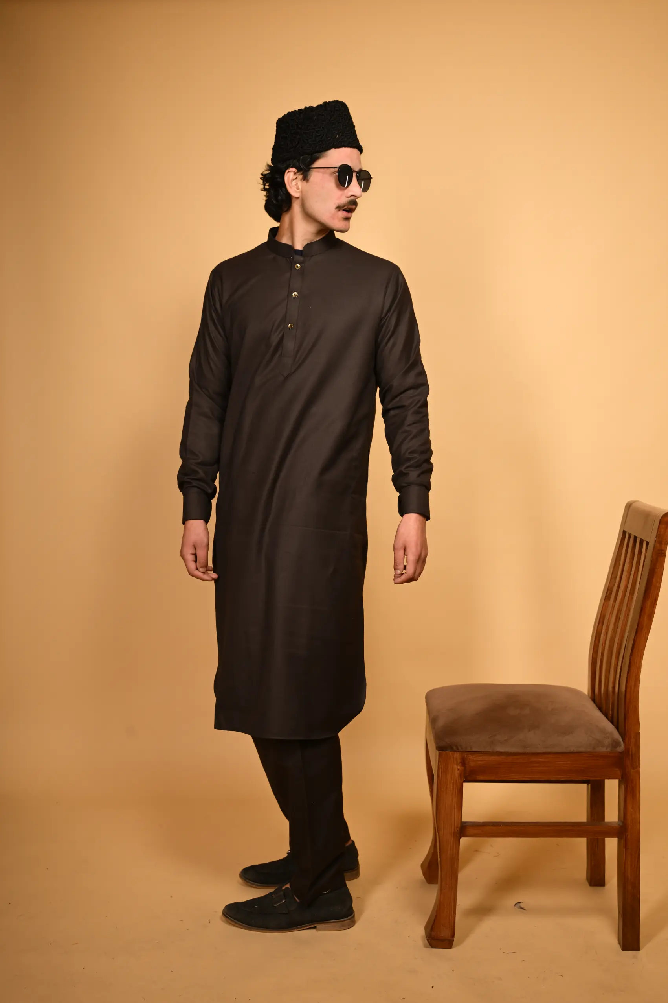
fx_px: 1113
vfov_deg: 48.5
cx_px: 334
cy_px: 502
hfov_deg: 33.4
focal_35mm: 40
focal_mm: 40
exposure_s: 1/200
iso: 160
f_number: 6.3
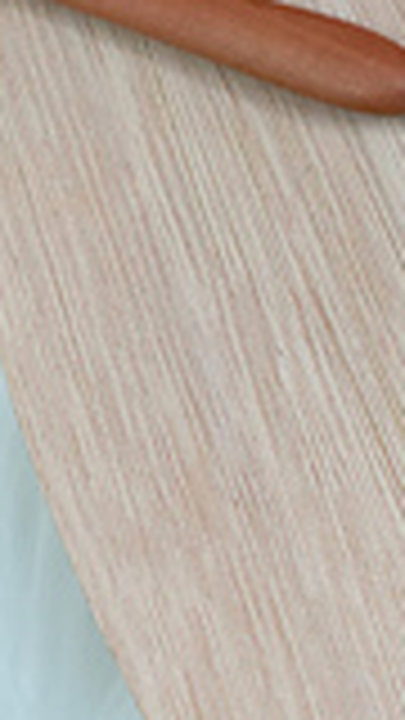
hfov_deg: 6.3
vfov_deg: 11.3
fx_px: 3627
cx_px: 727
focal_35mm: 190
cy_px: 284
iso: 3200
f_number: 5
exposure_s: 1/200
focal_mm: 58
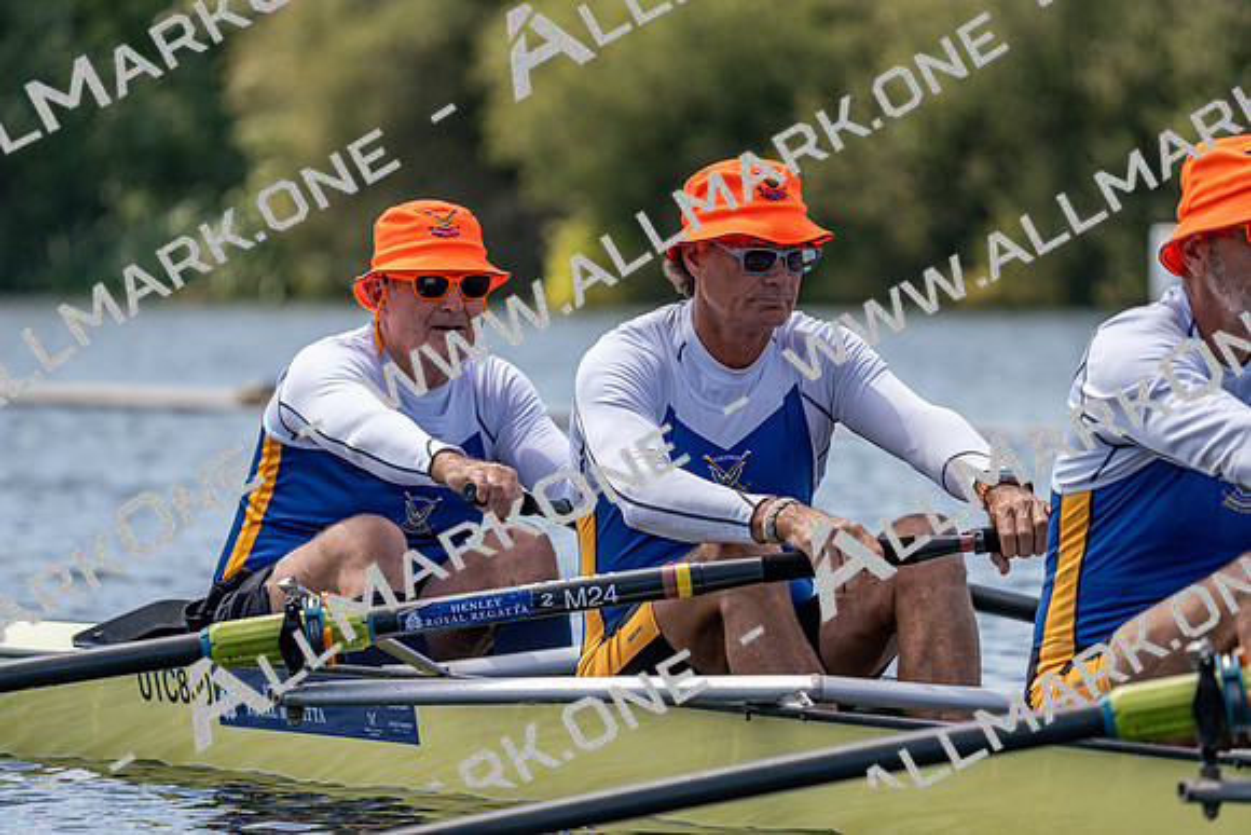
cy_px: 418
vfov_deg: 4.4
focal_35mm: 315
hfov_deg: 6.5
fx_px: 10948
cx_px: 626
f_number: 6.3
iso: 320
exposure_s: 1/2000
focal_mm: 315
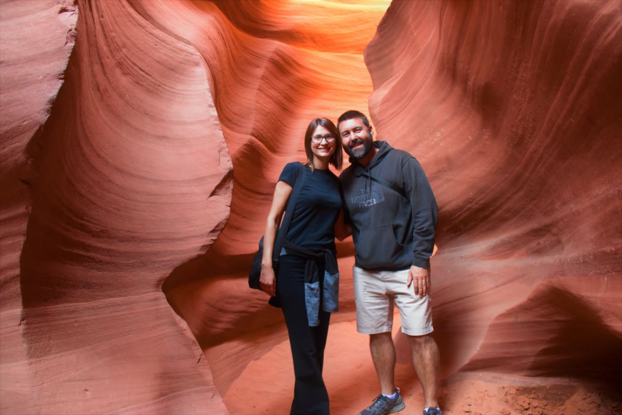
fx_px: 466
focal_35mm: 27
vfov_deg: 47.9
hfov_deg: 67.4
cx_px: 311
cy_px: 208
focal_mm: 18
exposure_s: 1/15
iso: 1600
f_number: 5
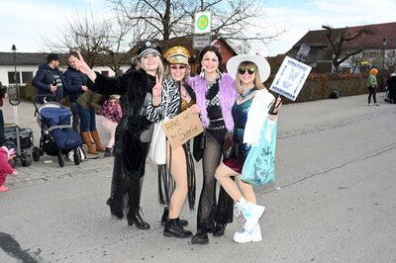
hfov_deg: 51.9
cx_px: 198
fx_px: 407
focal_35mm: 37
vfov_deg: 35.9
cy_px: 132
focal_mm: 37
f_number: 16
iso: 1000
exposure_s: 1/200
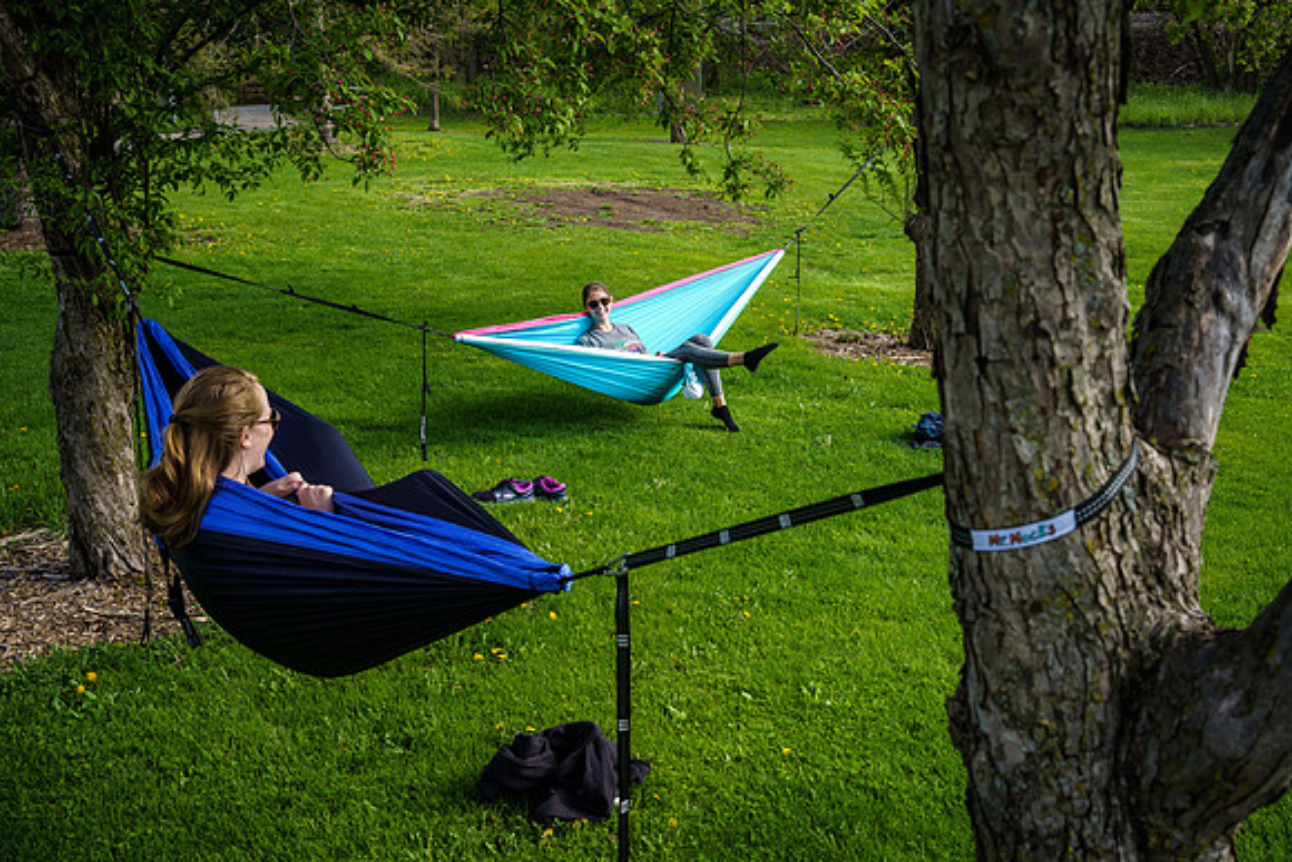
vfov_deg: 31.0
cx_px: 623
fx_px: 1556
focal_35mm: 43
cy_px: 467
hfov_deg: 45.1
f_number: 8
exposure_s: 1/320
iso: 400
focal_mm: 40
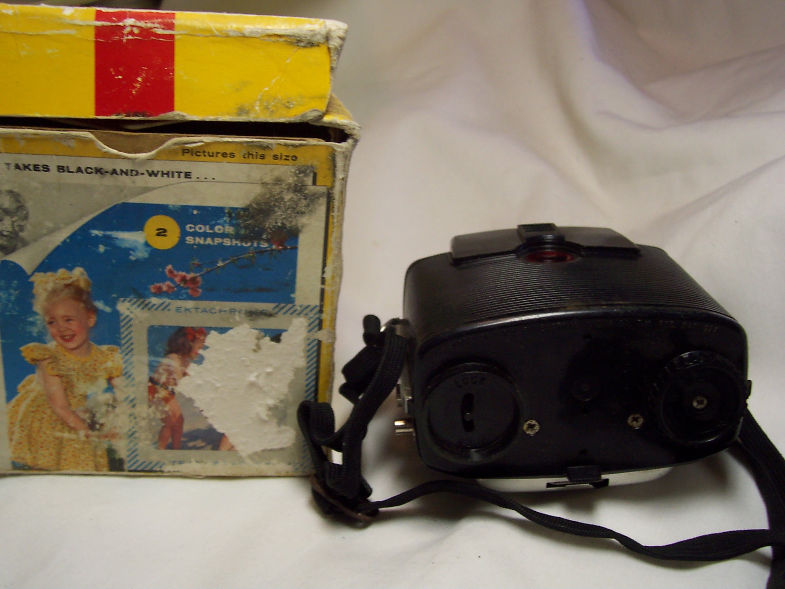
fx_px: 839
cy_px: 294
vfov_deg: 38.7
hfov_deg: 50.1
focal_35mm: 37
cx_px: 392
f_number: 2.8
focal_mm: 5.6
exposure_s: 1/45
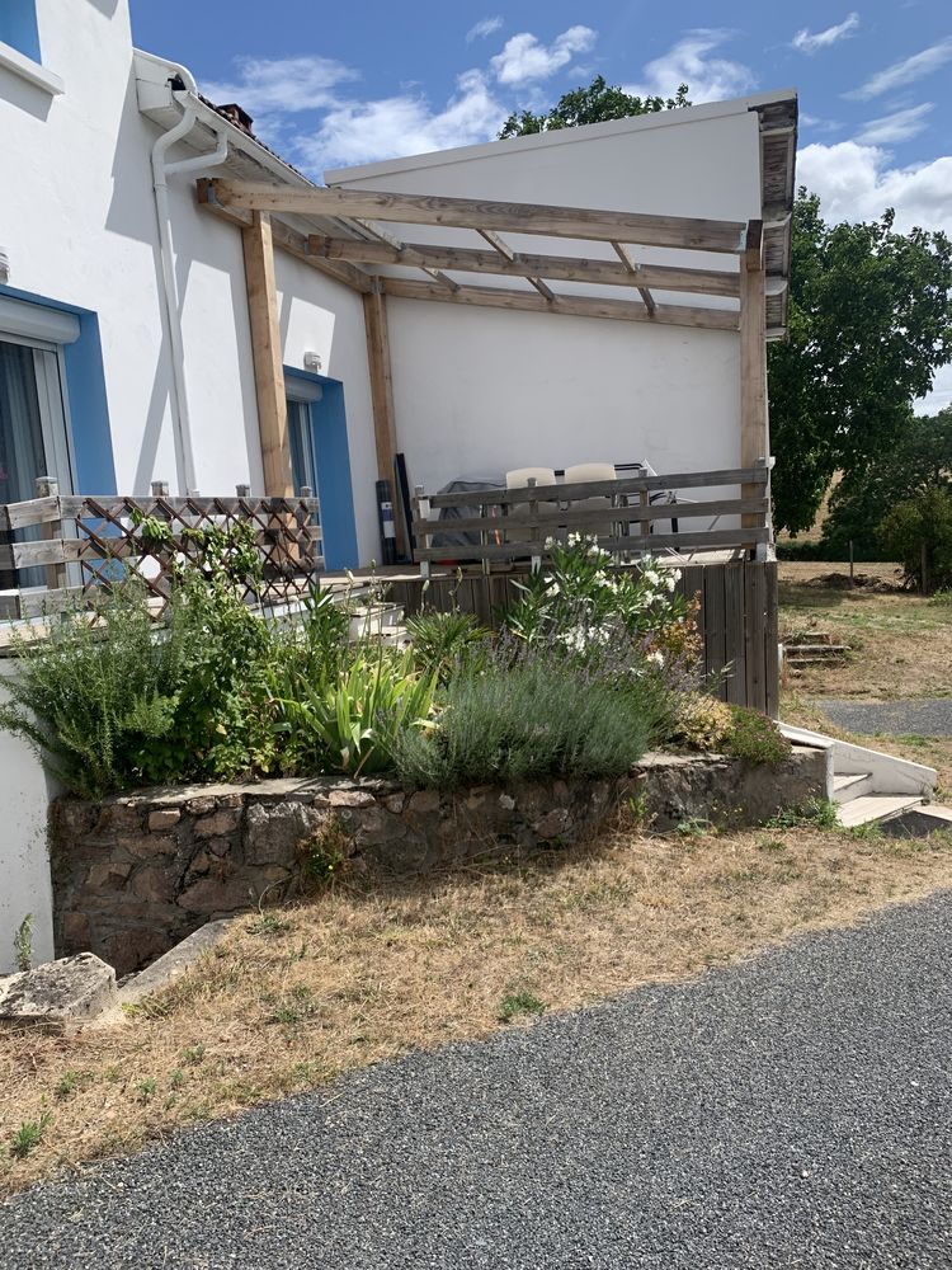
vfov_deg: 67.3
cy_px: 635
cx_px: 476
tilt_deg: -8.9
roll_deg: +3.9
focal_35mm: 26
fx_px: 953
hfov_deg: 53.1
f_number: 1.8
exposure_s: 1/2421
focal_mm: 4.25
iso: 25
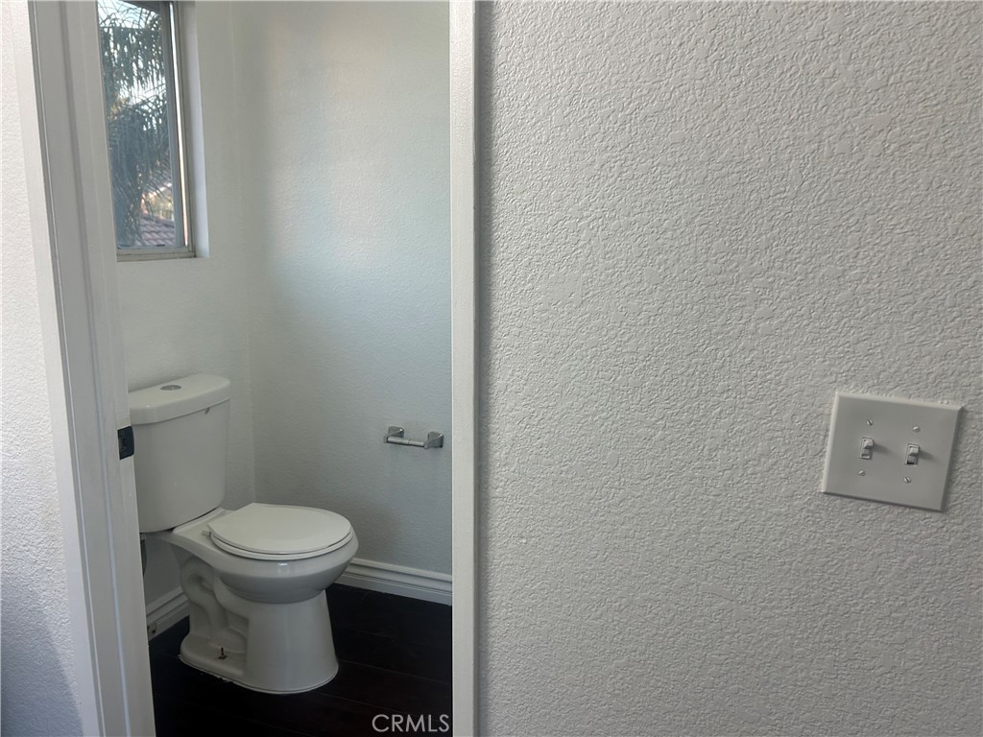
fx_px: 738
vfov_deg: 53.1
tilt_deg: -9.9
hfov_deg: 67.3
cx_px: 492
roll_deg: -0.7
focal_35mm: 26
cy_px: 368
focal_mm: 5.7
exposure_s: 1/120
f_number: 1.5
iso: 64
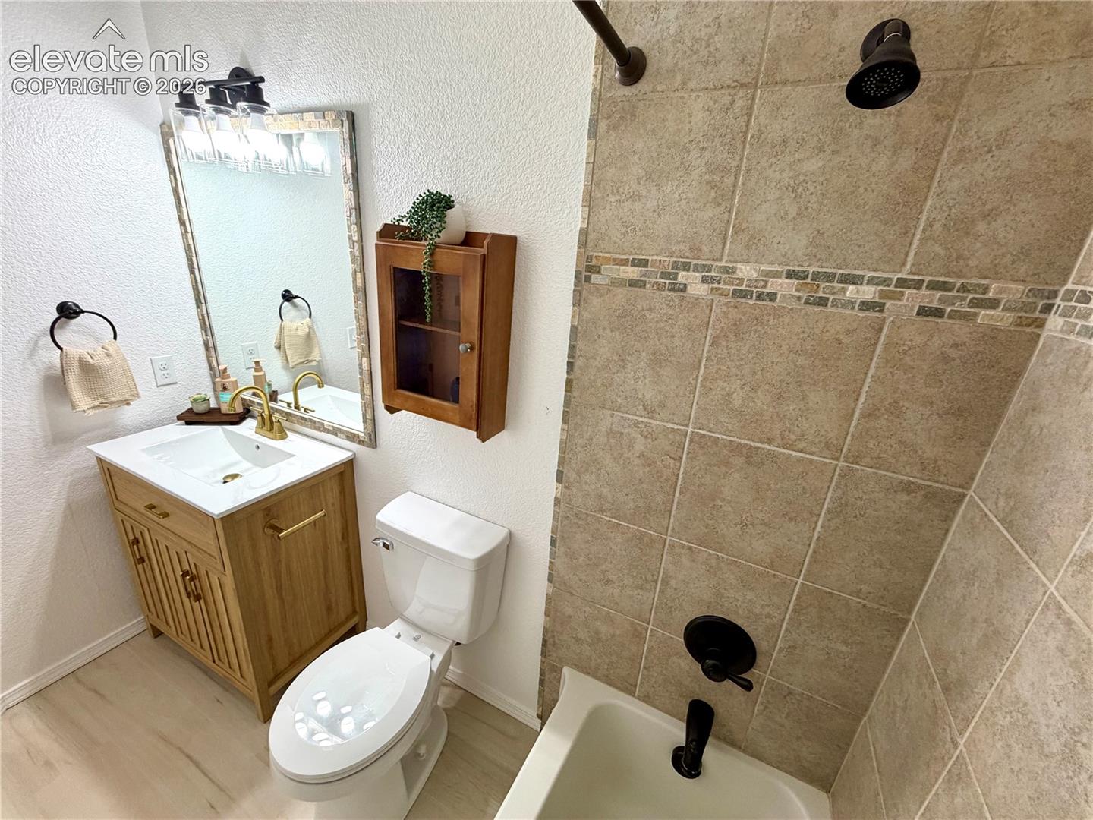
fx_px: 442
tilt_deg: -19.8
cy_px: 410
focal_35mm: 14
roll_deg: -3.8
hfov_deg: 102.1
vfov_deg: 85.7
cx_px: 546
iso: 160
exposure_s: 1/120
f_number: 2.2
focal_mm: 2.22
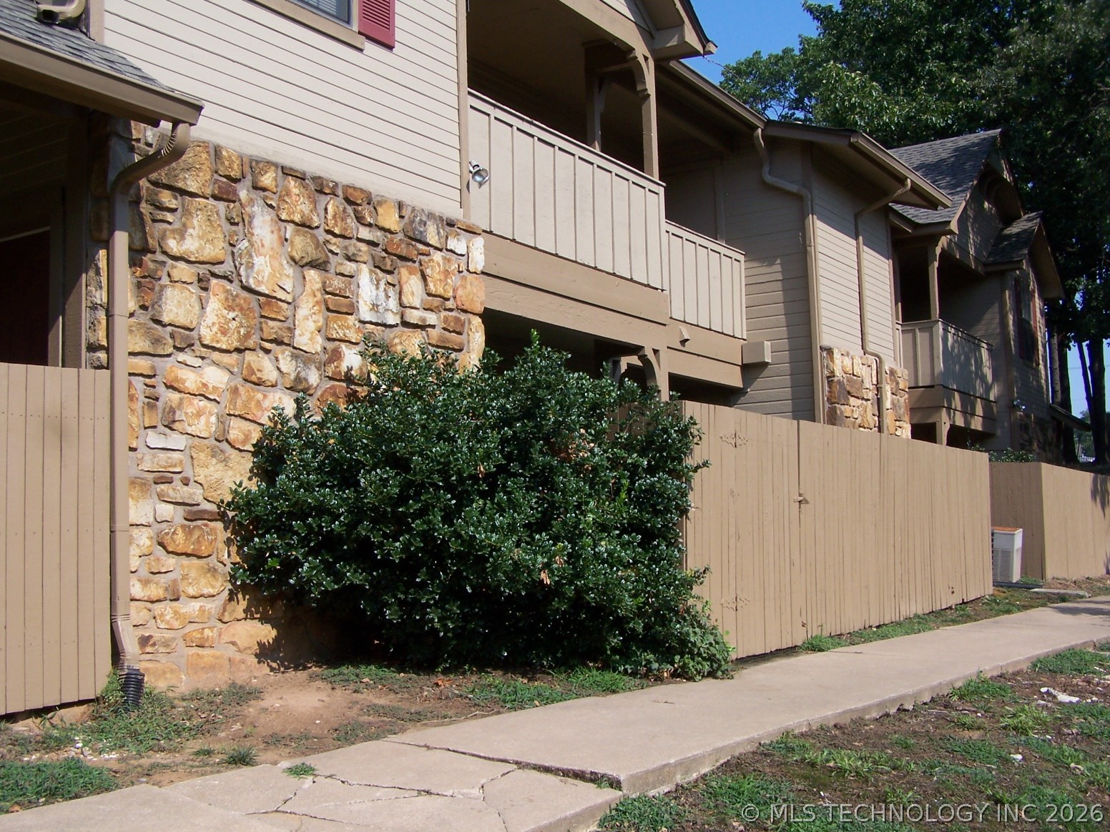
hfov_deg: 49.0
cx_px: 555
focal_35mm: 38
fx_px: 1219
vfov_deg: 37.7
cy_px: 416
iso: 80
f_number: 4
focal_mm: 6.3
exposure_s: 1/800
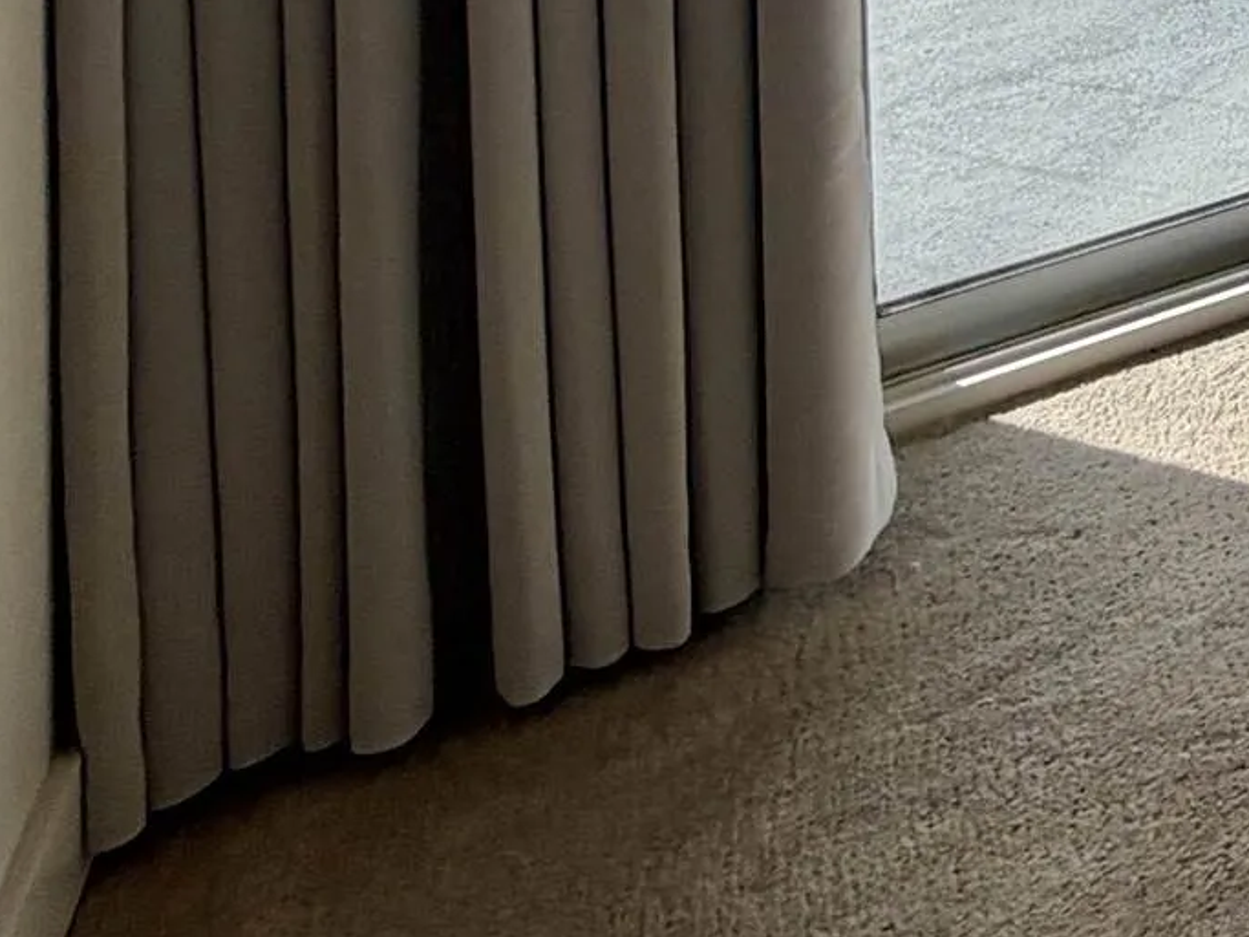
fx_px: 2273
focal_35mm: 63
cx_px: 2785
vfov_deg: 16.7
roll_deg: +1.0
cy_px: -1003
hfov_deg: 16.7
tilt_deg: -0.4
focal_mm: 2.22
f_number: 2.2
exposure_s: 1/502
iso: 50
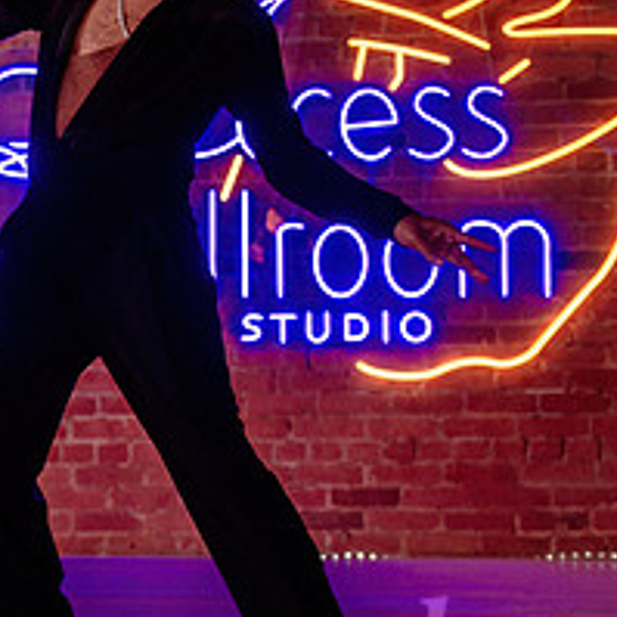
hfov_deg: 17.2
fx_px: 1996
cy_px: 239
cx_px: 25
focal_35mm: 99
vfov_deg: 17.5
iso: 800
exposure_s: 1/400
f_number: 2
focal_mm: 28
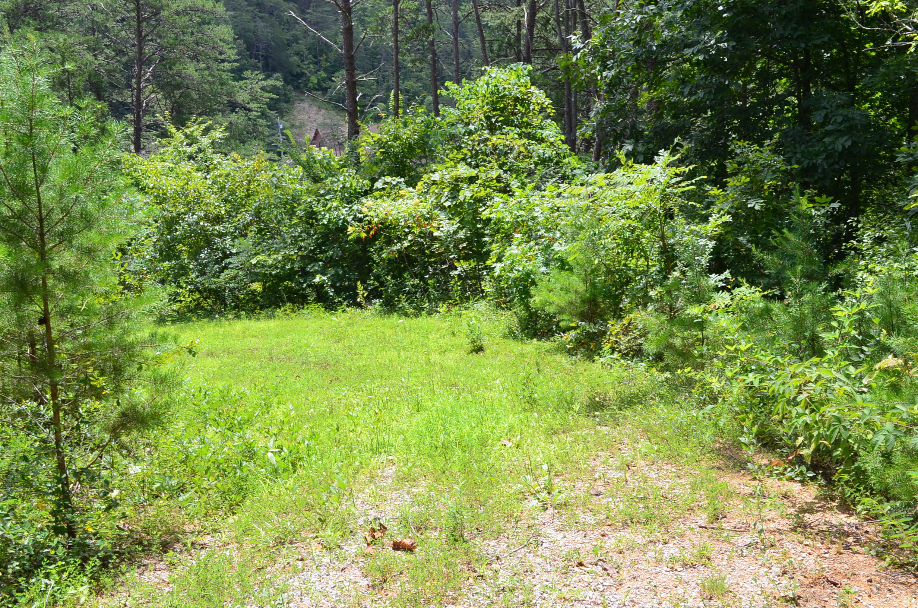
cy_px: 304
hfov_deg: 46.5
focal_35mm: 42
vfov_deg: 31.8
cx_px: 459
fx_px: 1069
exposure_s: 1/160
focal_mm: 28
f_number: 9
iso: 400
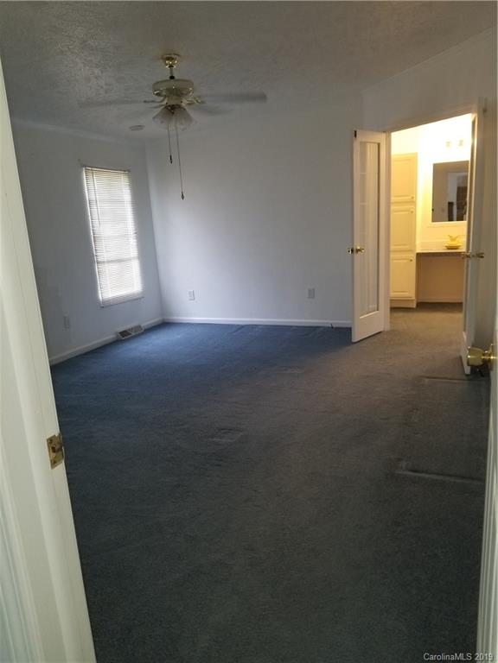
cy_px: 332
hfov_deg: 53.1
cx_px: 249
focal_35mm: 26
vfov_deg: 67.3
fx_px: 499
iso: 100
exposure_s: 1/40
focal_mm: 4.3
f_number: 1.7
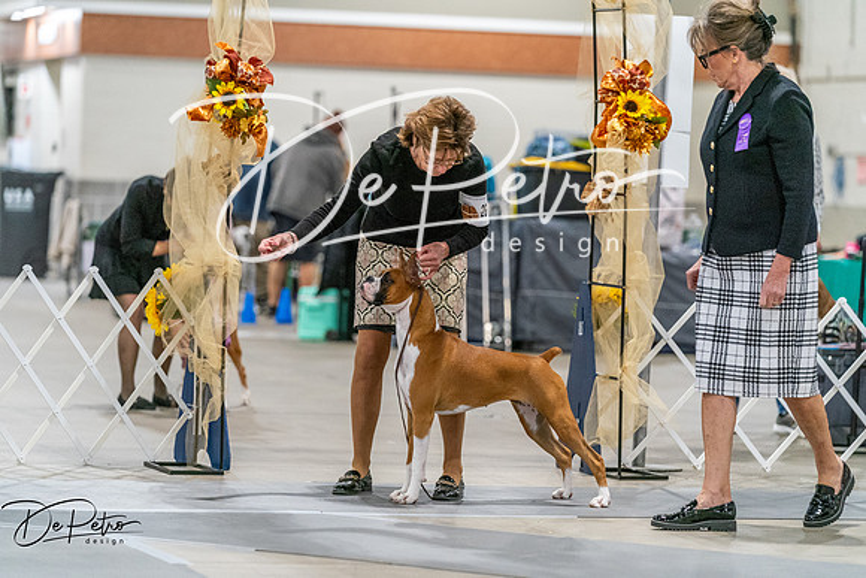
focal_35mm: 171
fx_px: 4114
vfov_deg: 8.0
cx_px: 433
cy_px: 289
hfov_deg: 12.0
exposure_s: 1/250
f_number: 3.5
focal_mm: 171
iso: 6400
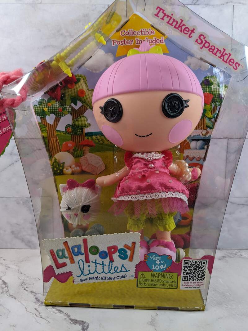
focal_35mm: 27
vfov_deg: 65.3
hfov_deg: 51.3
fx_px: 258
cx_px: 124
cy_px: 166
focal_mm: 4.44
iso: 59
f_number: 1.8
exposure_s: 1/59.9
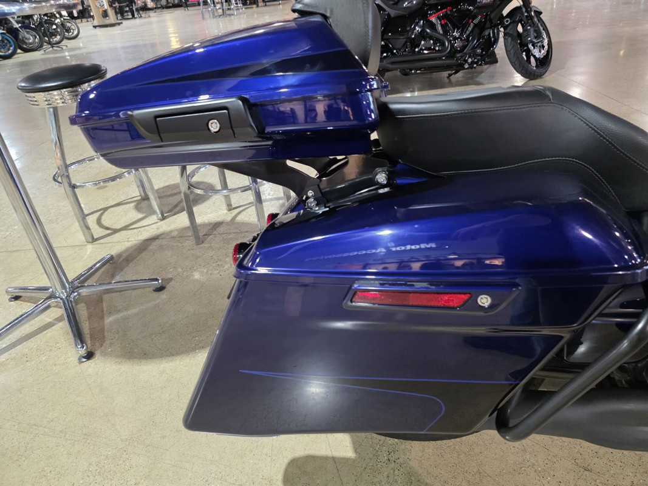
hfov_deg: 73.9
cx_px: 324
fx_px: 431
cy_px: 243
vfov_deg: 58.9
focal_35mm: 23
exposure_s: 1/120
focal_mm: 6.3
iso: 800
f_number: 1.7
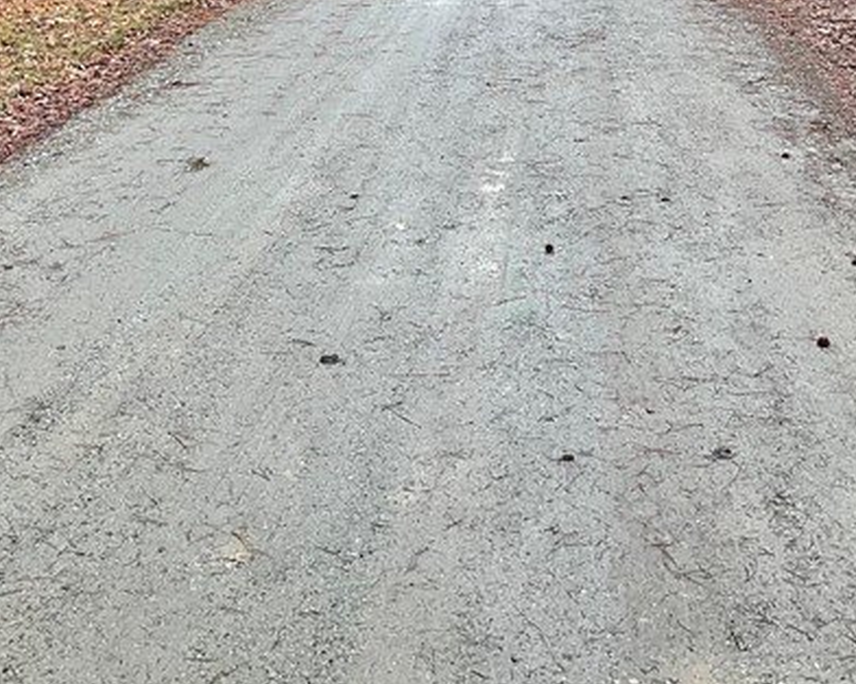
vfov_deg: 20.0
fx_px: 1873
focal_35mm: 74
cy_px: -7
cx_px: 411
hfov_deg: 25.7
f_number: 1.8
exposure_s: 1/160
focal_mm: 3
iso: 16
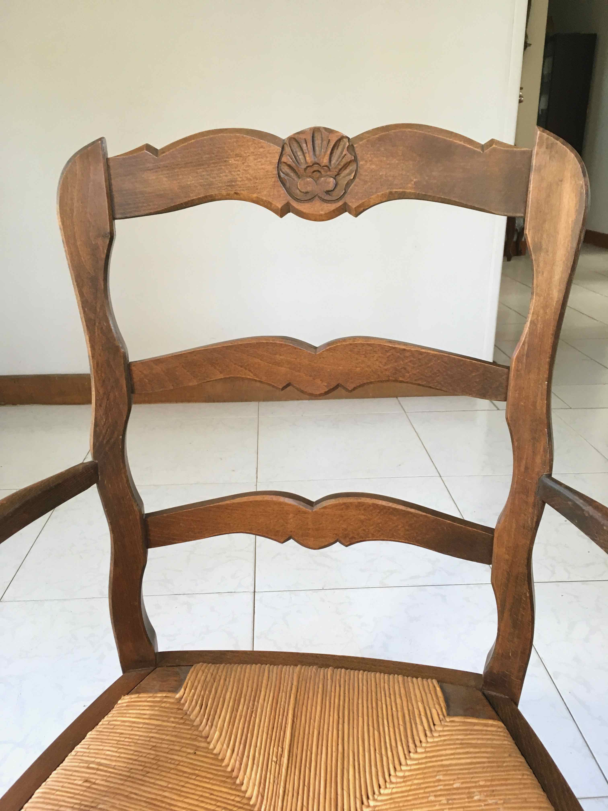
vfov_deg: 61.7
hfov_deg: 48.2
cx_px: 304
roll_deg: +0.9
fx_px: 679
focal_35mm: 29
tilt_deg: -22.5
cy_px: 406
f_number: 2.2
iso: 100
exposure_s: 1/33
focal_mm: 4.15
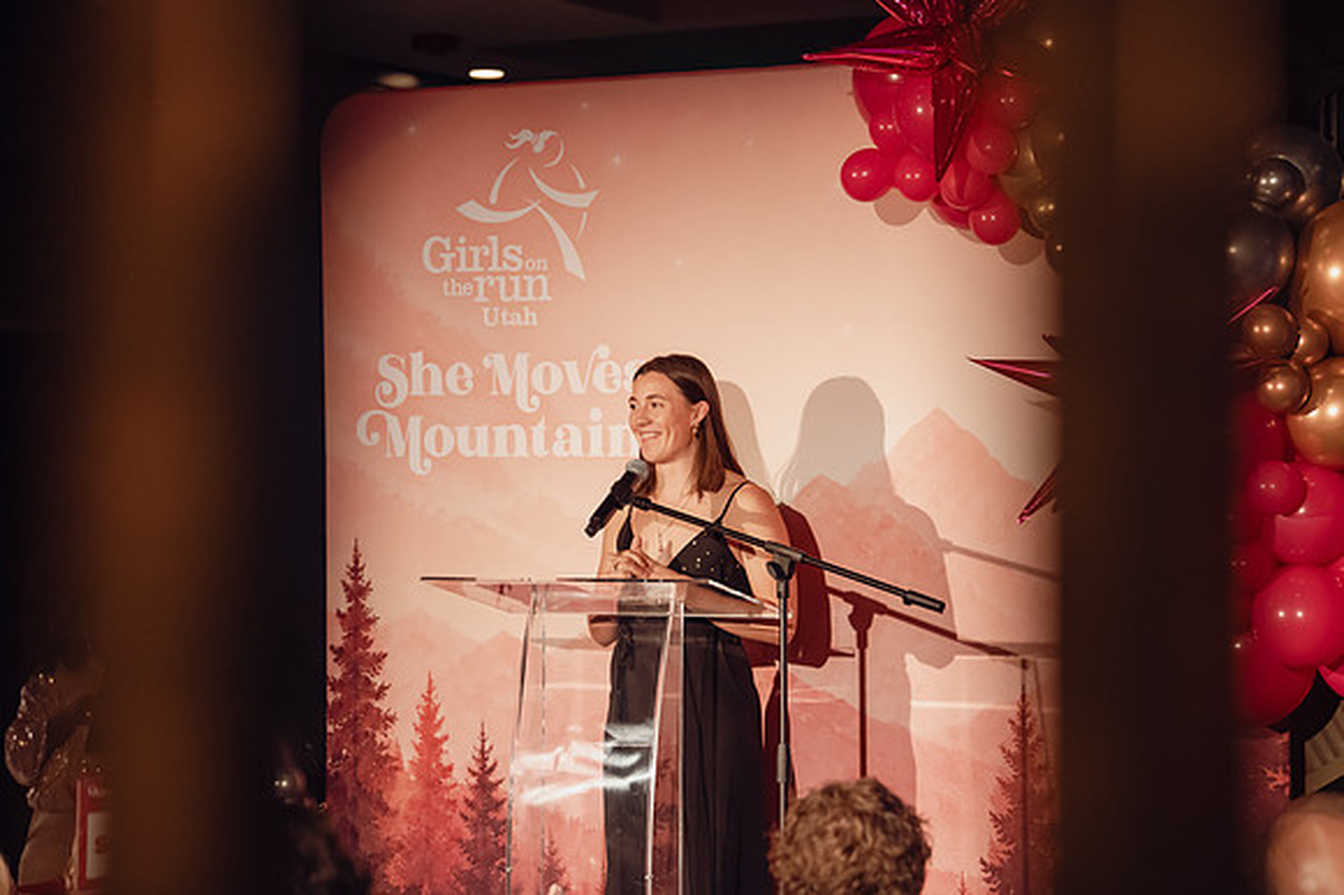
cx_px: 635
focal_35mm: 105
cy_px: 409
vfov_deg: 13.0
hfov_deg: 19.5
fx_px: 3911
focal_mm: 92
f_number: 2.8
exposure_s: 1/320
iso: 3200
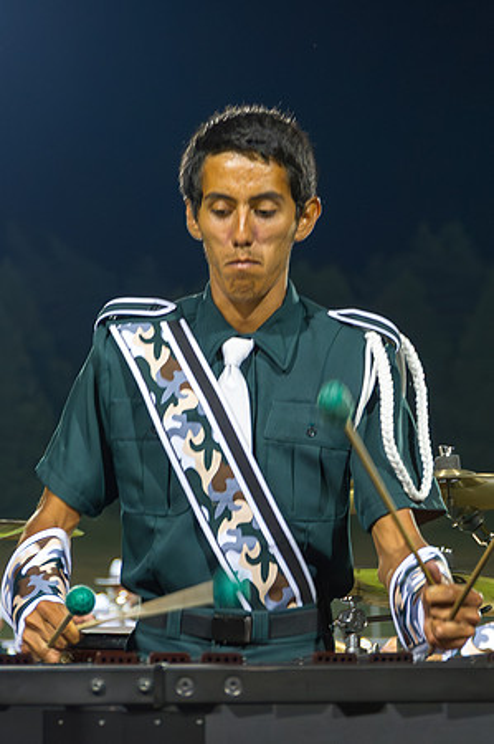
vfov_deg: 14.7
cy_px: 368
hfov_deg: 9.8
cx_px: 282
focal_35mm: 139
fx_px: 2872
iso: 4500
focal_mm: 90
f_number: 5.6
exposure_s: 1/160
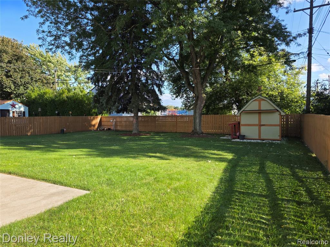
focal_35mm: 23
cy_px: 124
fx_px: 219
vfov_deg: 58.9
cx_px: 165
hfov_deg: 73.9
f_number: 1.7
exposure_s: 1/1874
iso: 80
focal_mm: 6.3
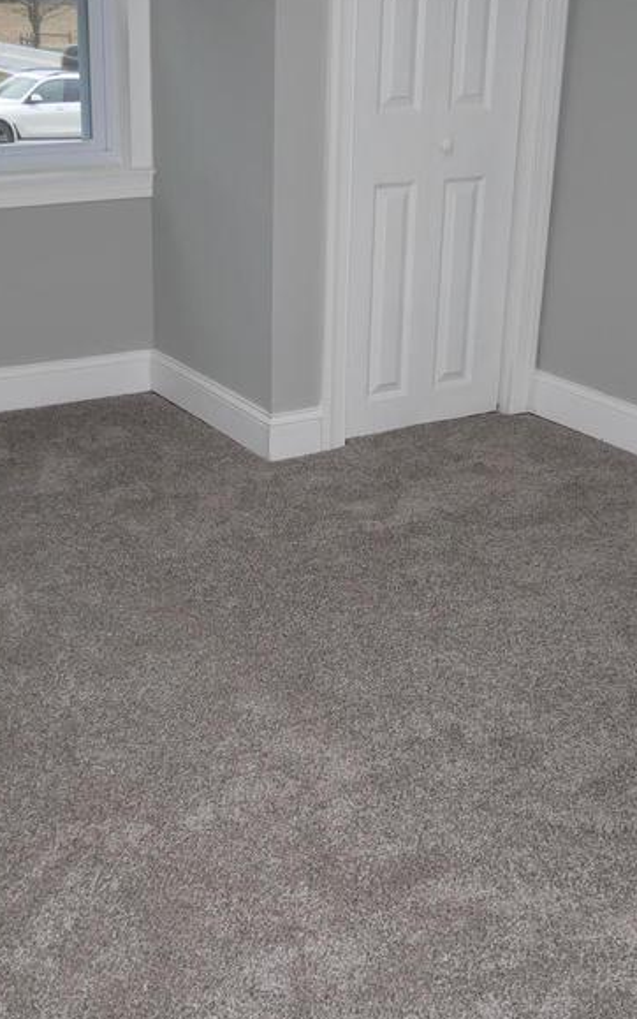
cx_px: 289
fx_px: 1250
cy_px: 580
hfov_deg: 28.6
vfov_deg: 44.2
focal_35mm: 45
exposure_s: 1/60
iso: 250
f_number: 3.5
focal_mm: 12
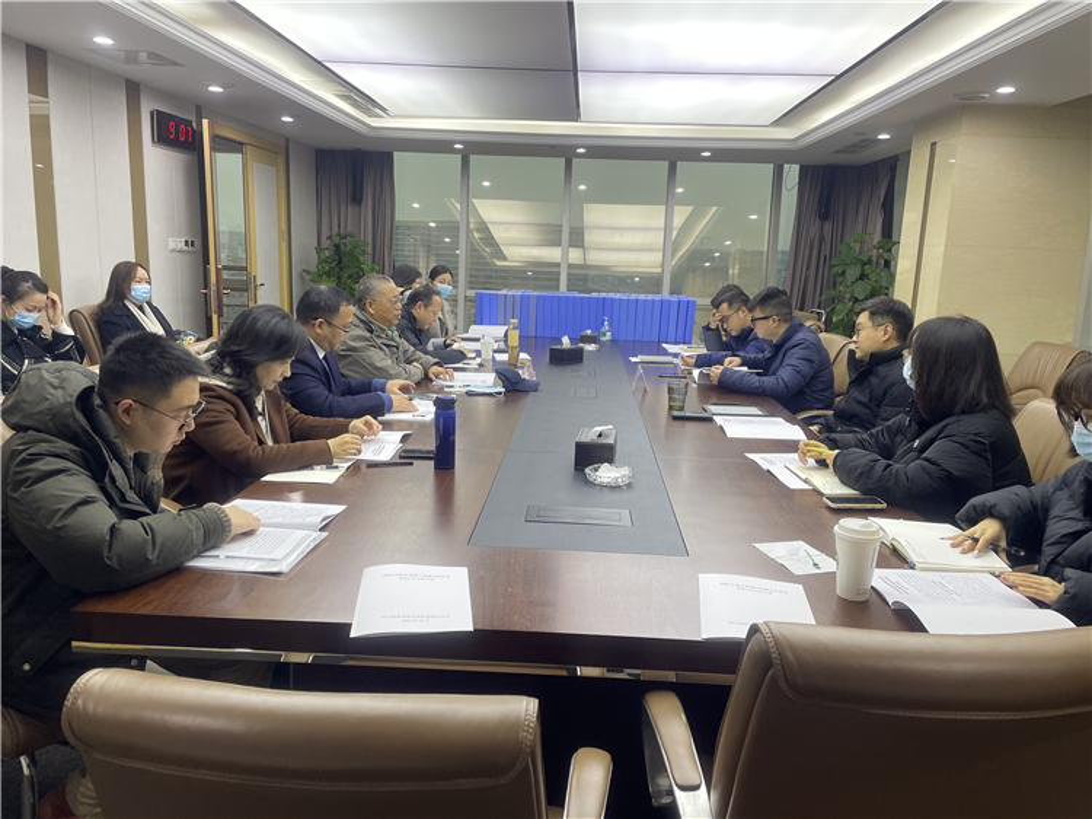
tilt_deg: -11.0
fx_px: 820
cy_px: 410
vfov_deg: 53.0
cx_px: 546
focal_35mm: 26
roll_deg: -1.8
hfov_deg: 67.3
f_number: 1.6
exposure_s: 1/100
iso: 100
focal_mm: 4.2
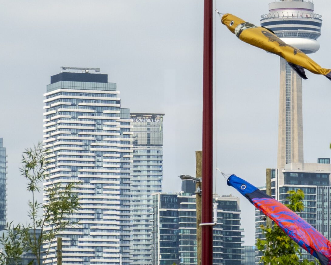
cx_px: 302
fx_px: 3536
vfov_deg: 4.3
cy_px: 43
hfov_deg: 5.4
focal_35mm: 361
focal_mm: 58.92
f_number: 5
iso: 100
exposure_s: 1/640
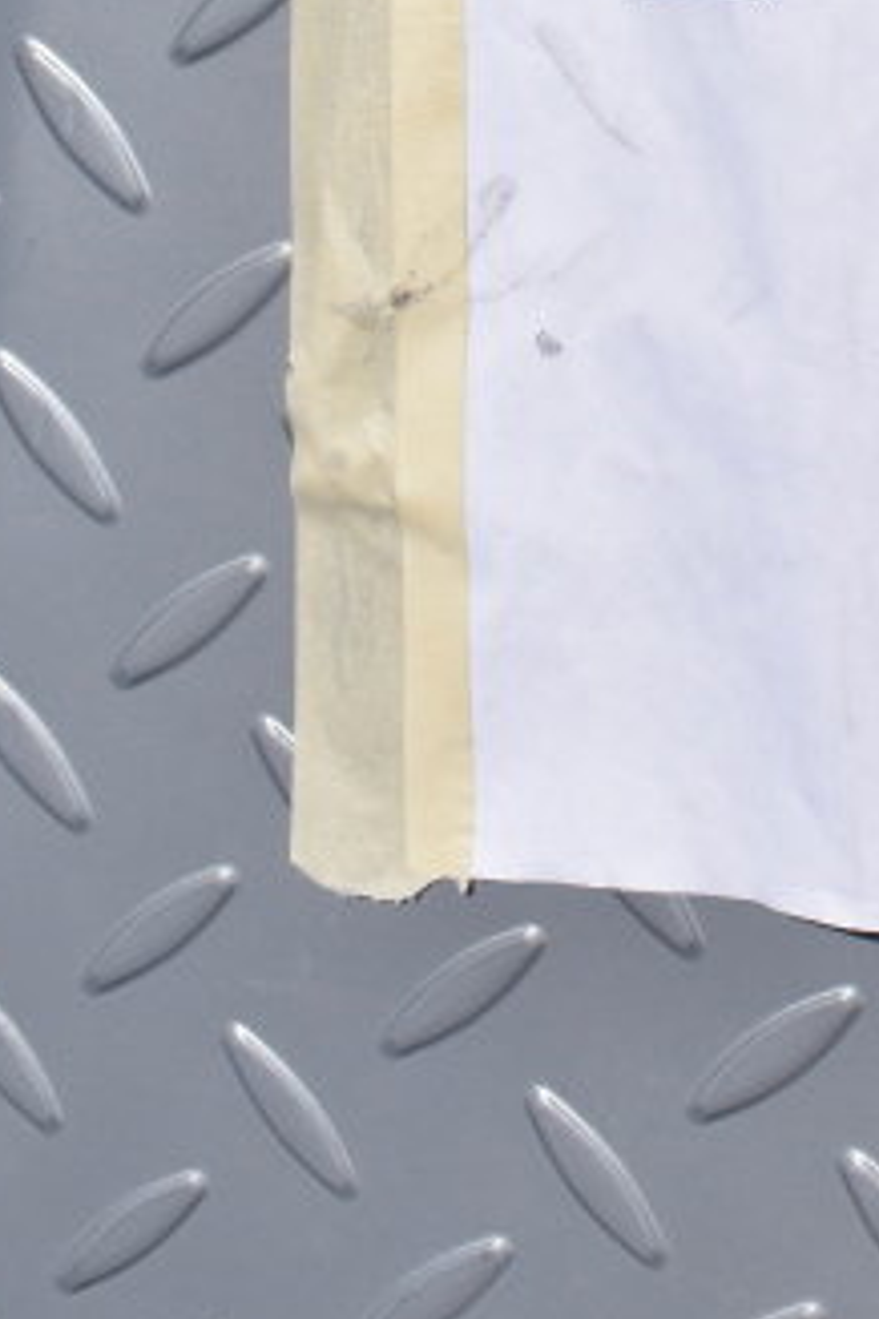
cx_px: 1109
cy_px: -337
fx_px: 4153
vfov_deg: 17.1
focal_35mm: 113
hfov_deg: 11.8
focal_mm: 27
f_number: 13
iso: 200
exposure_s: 1/640
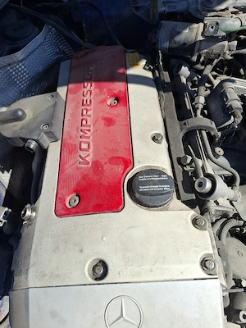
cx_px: 123
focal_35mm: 23
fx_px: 218
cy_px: 164
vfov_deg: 73.9
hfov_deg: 58.9
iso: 50
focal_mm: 5.54
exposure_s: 1/1111
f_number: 1.8
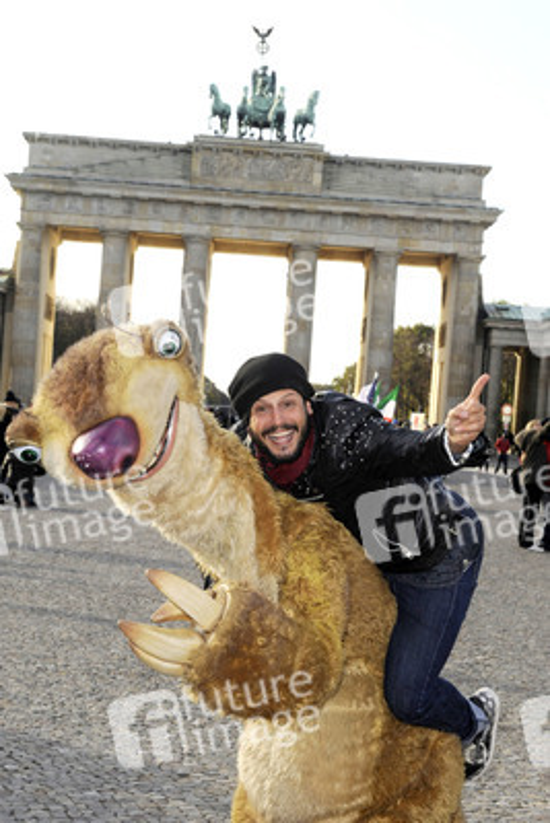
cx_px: 275
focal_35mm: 70
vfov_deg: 28.8
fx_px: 1603
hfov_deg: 19.5
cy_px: 412
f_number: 11
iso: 500
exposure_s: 1/320
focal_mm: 70
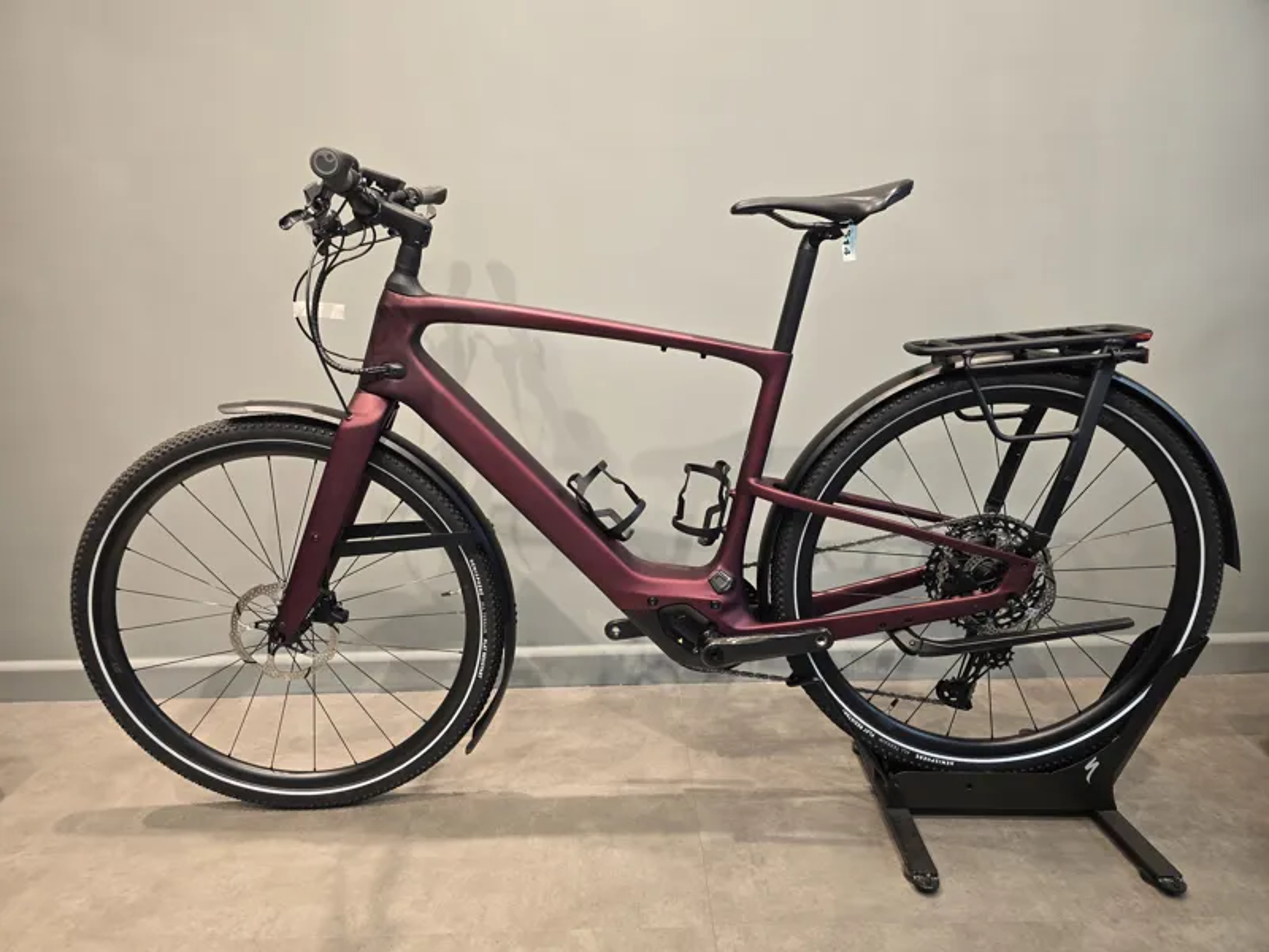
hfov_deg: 73.9
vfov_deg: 58.9
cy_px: 476
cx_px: 634
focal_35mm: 23
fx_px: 843
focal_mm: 6.3
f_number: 1.7
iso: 100
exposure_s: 1/50
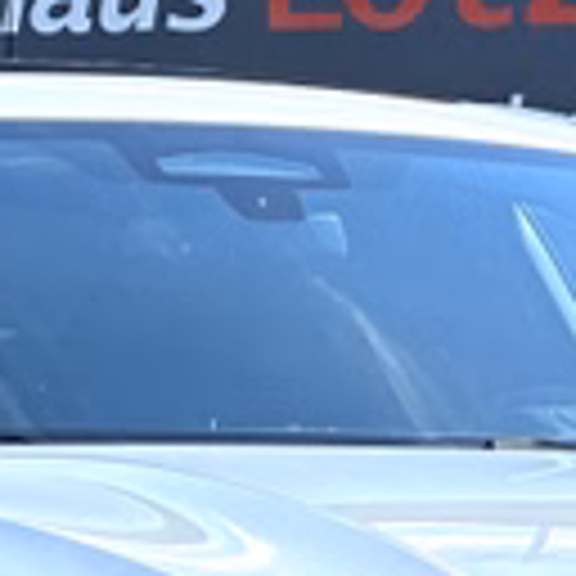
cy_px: 644
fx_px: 7982
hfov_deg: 4.1
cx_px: 522
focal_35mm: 424
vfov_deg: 4.1
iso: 32
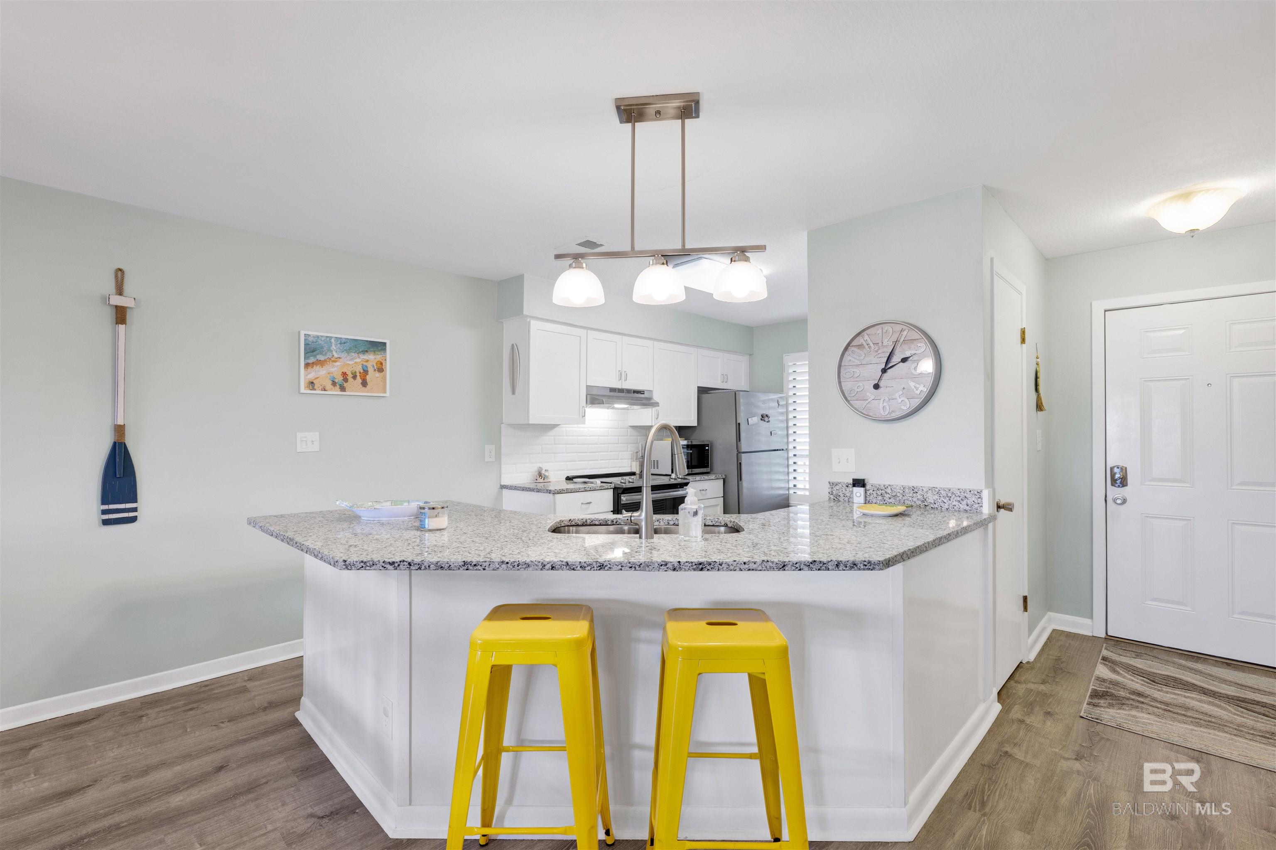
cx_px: 638
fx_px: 549
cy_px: 425
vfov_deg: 75.5
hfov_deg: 98.5
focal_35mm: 16
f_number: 11
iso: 400
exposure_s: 1/4
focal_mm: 15.5
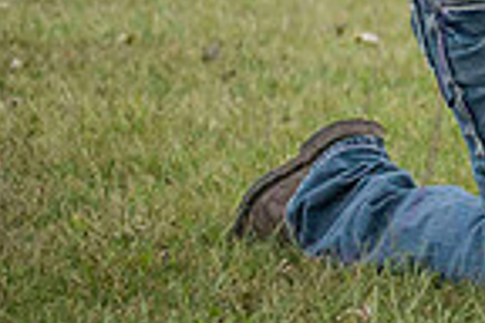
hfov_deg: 6.0
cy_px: -294
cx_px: 940
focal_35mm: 335
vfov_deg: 4.1
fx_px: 4513
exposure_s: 1/500
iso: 400
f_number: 4.5
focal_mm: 80
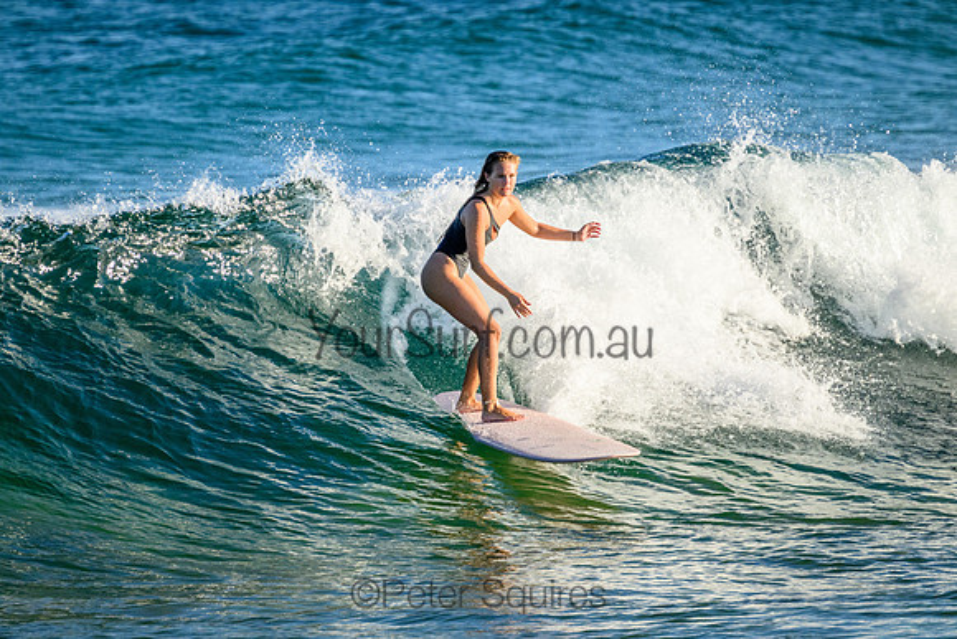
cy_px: 320
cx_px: 478
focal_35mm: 800
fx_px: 21271
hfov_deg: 2.6
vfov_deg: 1.7
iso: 1400
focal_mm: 800
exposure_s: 1/2000
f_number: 11
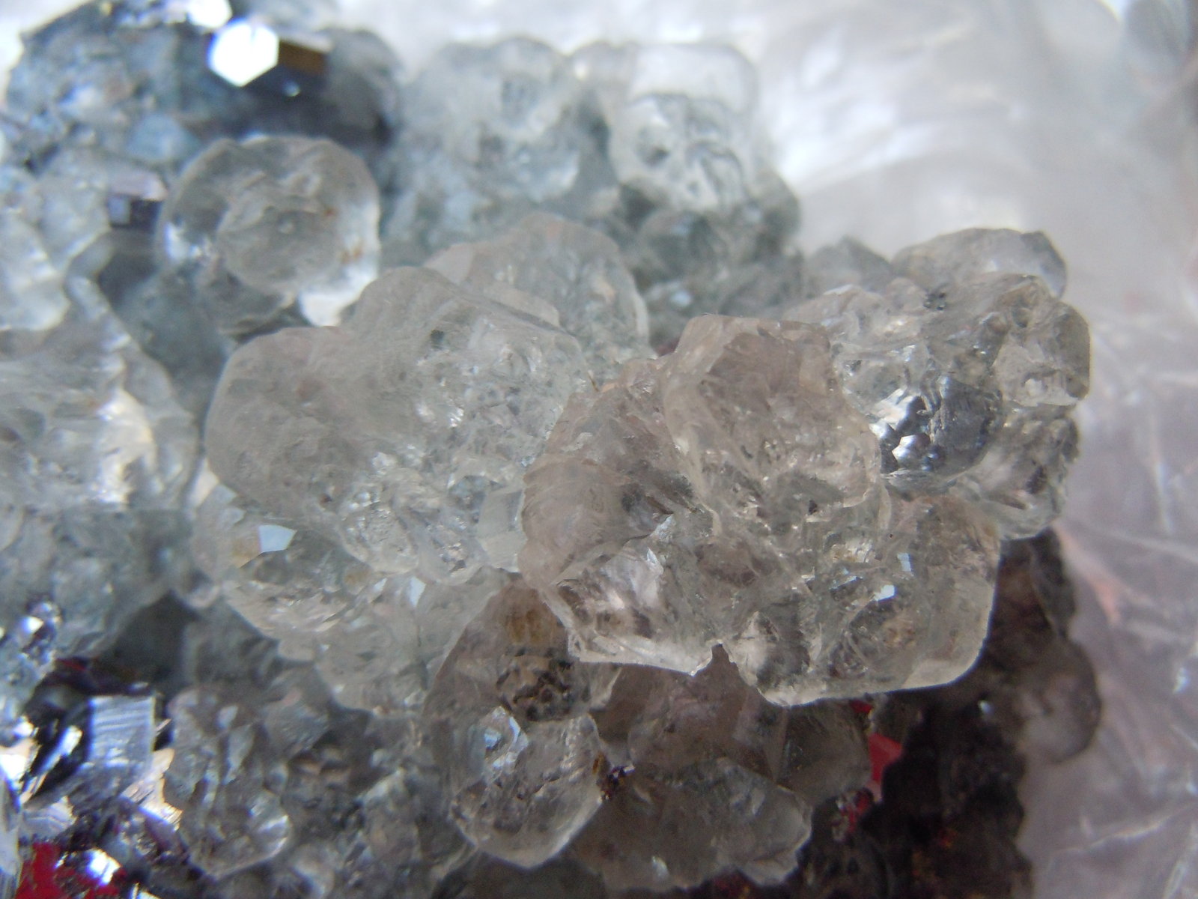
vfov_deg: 46.8
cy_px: 450
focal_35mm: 30
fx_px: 1038
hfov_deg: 60.0
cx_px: 599
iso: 400
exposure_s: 1/30
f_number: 3.5
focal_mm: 5.4
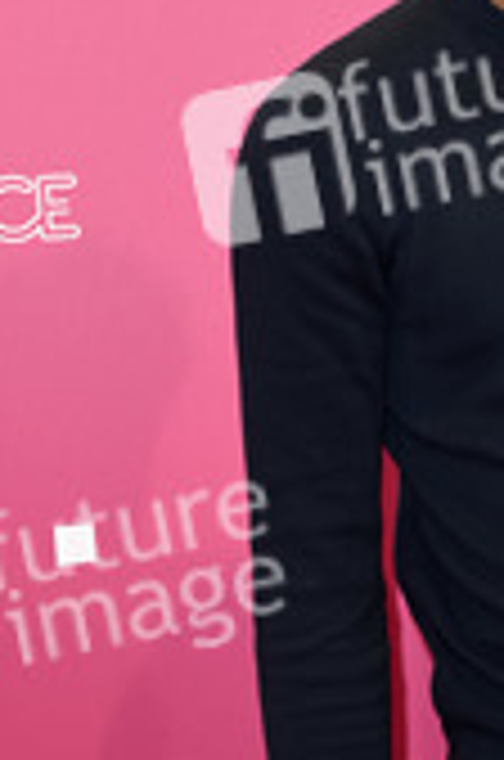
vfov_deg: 16.5
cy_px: 364
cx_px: 544
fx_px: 2618
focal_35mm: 124
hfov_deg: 10.9
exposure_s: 1/160
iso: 640
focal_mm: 35
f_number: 6.3
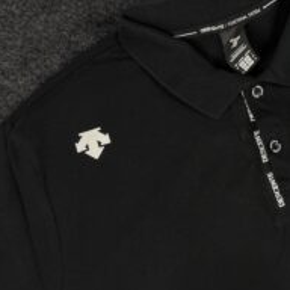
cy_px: 159
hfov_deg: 28.2
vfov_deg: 29.1
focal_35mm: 59
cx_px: 249
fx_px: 559
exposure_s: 1/50
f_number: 1.78
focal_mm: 6.76
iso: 125
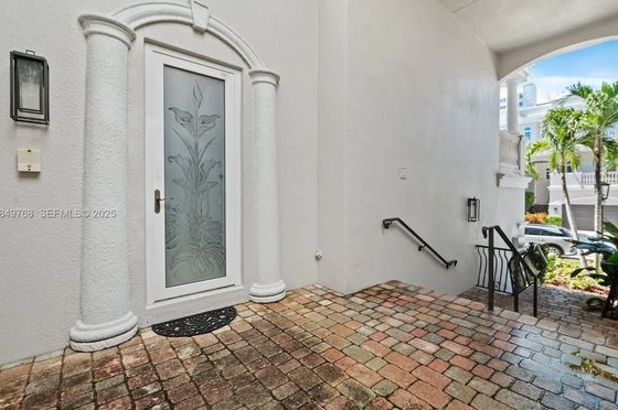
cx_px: 331
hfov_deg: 96.6
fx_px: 274
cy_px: 214
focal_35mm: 16
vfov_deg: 73.6
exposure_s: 1/100
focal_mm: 14
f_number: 8
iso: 200
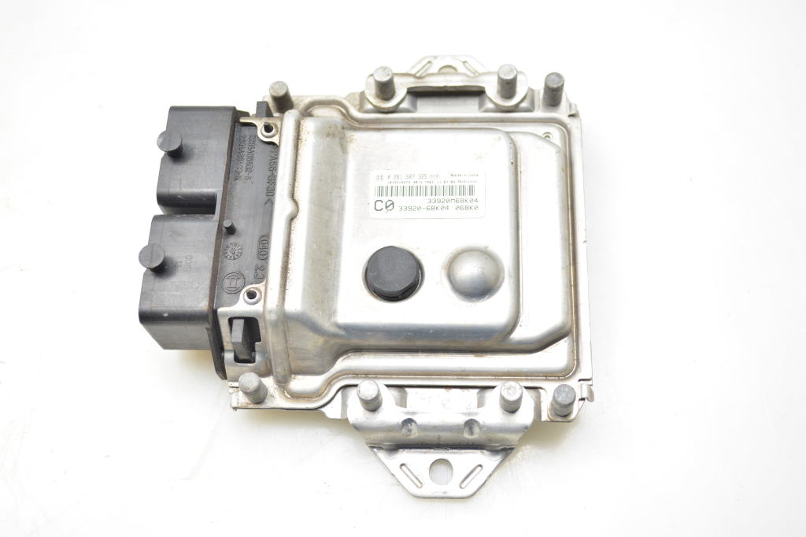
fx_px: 1007
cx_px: 403
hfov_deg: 43.6
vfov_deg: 29.8
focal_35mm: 45
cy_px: 268
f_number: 4.5
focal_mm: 30
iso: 100
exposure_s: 1/15
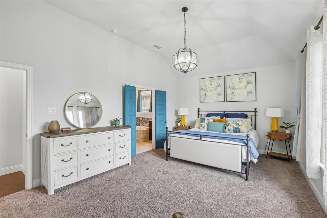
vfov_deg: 77.3
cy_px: 109
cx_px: 164
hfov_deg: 100.4
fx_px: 136
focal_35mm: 15
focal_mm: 10
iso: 400
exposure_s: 1/30
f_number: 8
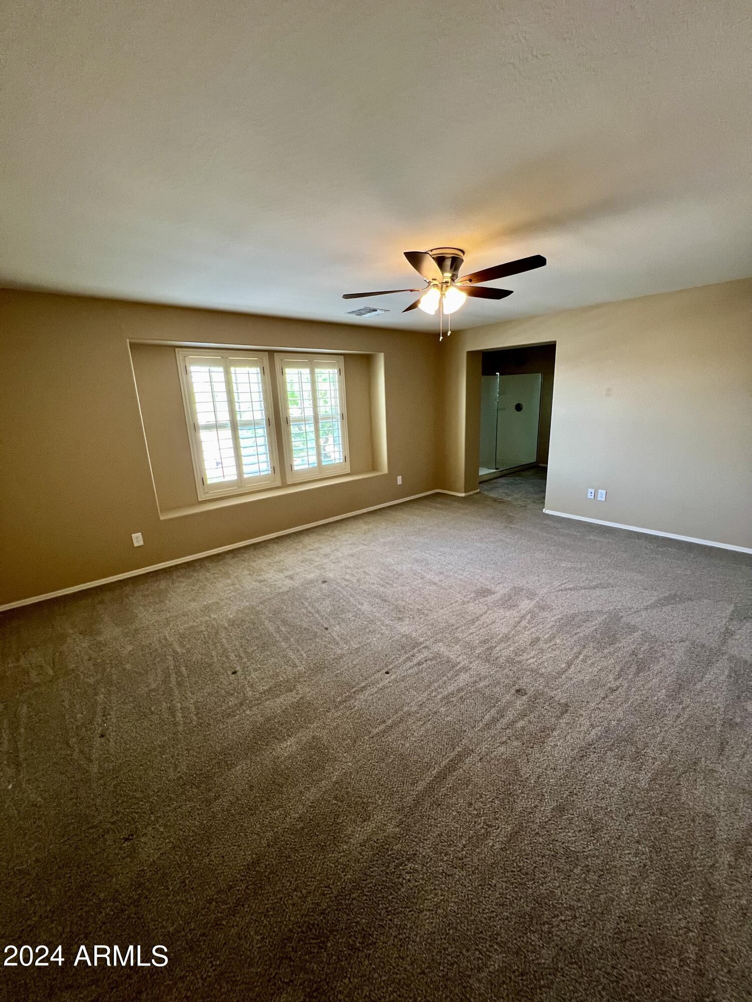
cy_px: 501
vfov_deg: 106.2
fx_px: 377
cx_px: 376
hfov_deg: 89.9
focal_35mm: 13
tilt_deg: -13.6
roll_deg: +3.2
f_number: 1.8
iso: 320
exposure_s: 1/60
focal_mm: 1.57
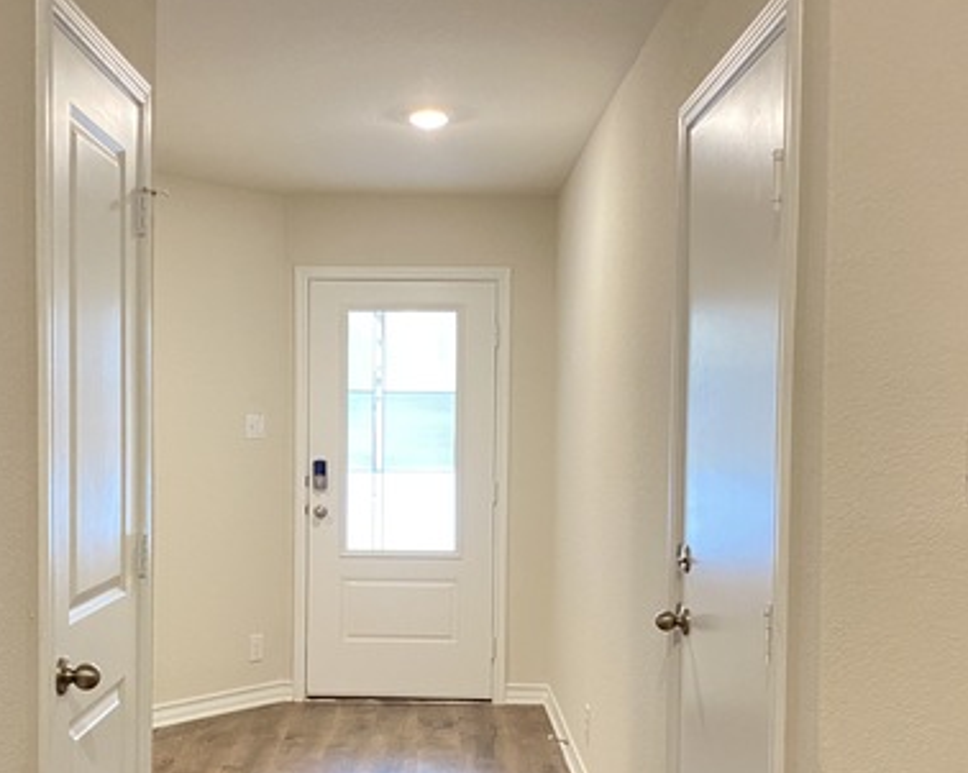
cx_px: 397
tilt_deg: -1.5
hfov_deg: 42.8
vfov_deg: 34.7
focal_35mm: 43
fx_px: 1231
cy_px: 474
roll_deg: -1.3
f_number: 1.8
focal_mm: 4.25
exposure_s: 1/60
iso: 320
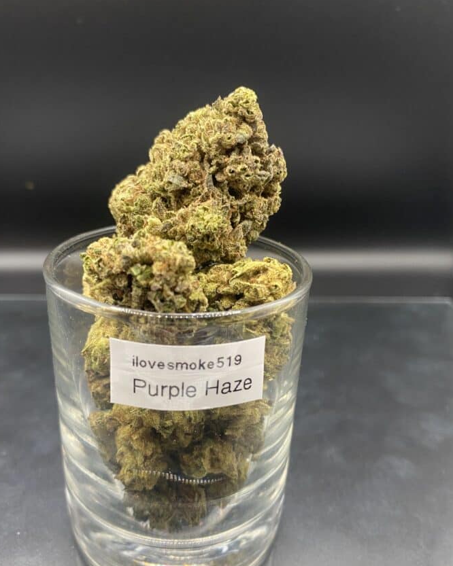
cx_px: 210
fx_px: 503
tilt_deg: -26.7
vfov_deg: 58.4
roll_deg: -3.3
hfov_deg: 48.5
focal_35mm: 30
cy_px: 332
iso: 80
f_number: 1.8
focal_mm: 4.25
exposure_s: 1/60
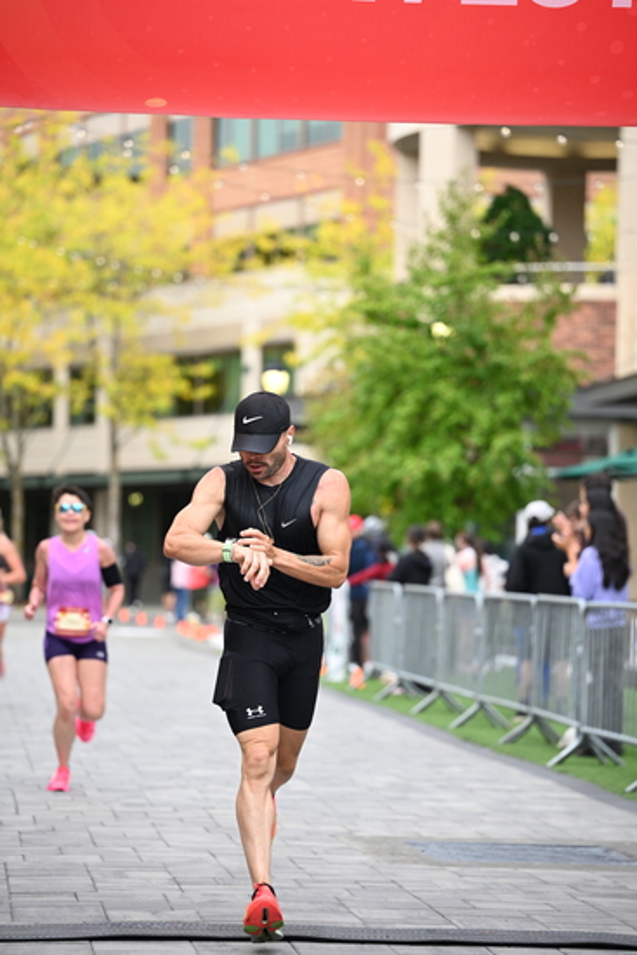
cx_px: 318
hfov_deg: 11.9
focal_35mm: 115
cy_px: 478
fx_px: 3050
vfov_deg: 17.8
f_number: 2.8
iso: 1000
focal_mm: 115
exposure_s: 1/2000
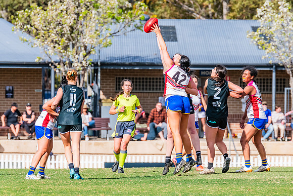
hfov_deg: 3.7
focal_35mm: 565
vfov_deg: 2.4
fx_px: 4597
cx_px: 176
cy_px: 77
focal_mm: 420
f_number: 10
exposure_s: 1/1600
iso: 800
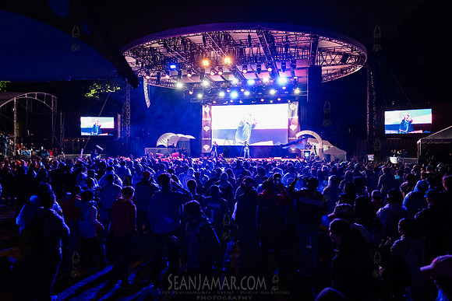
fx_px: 305
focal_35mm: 24
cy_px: 150
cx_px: 226
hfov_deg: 73.1
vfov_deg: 52.6
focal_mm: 24
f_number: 2.8
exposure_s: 1/320
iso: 6400
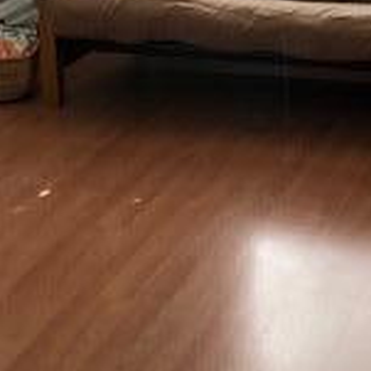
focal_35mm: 105
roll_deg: +0.7
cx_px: 273
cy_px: -39
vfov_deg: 16.1
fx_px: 1273
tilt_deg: -12.5
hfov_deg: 16.5
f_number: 1.8
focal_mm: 3.99
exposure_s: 1/15
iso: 80
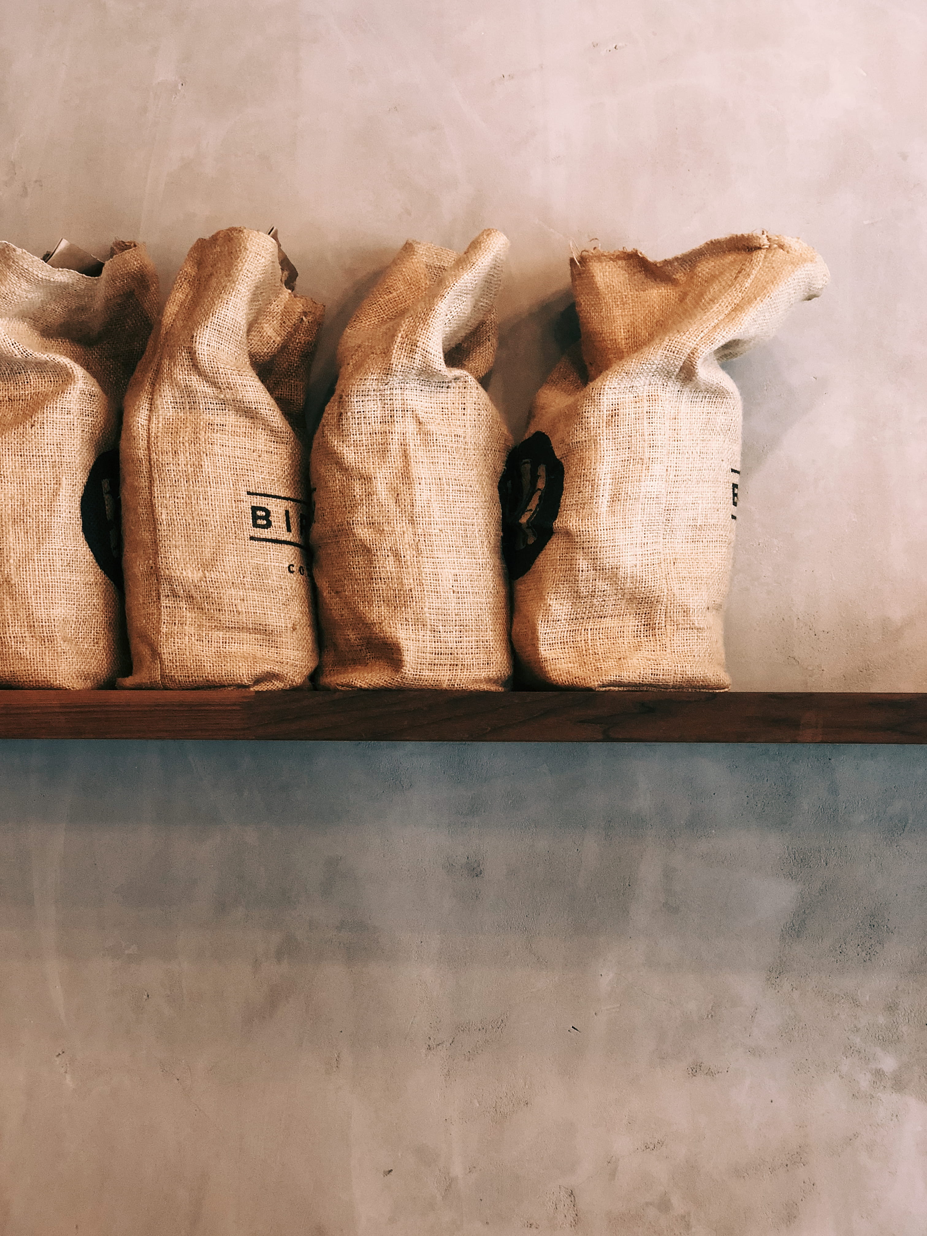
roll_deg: -0.9
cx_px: 464
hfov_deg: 28.0
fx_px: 1857
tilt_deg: +3.5
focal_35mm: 52
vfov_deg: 36.8
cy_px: 618
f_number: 2.4
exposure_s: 1/40
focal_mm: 6
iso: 100
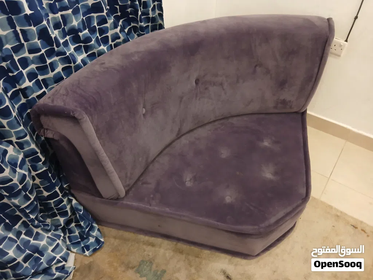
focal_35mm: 26
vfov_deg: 53.1
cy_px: 140
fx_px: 280
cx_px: 186
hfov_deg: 67.3
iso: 400
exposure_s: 1/25
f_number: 1.8
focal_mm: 3.98
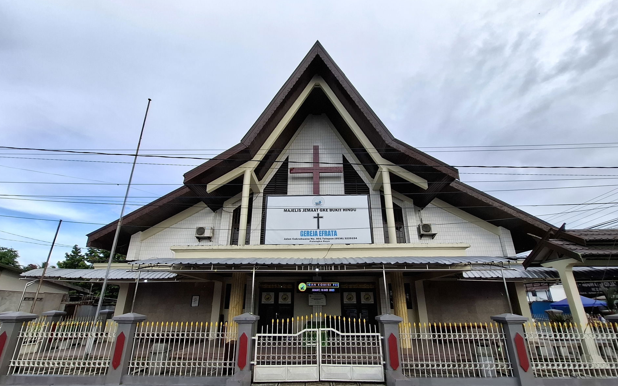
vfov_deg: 77.9
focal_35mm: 14
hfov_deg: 105.3
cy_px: 228
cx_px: 310
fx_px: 236
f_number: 2.2
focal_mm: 1.74
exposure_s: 1/449
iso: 40
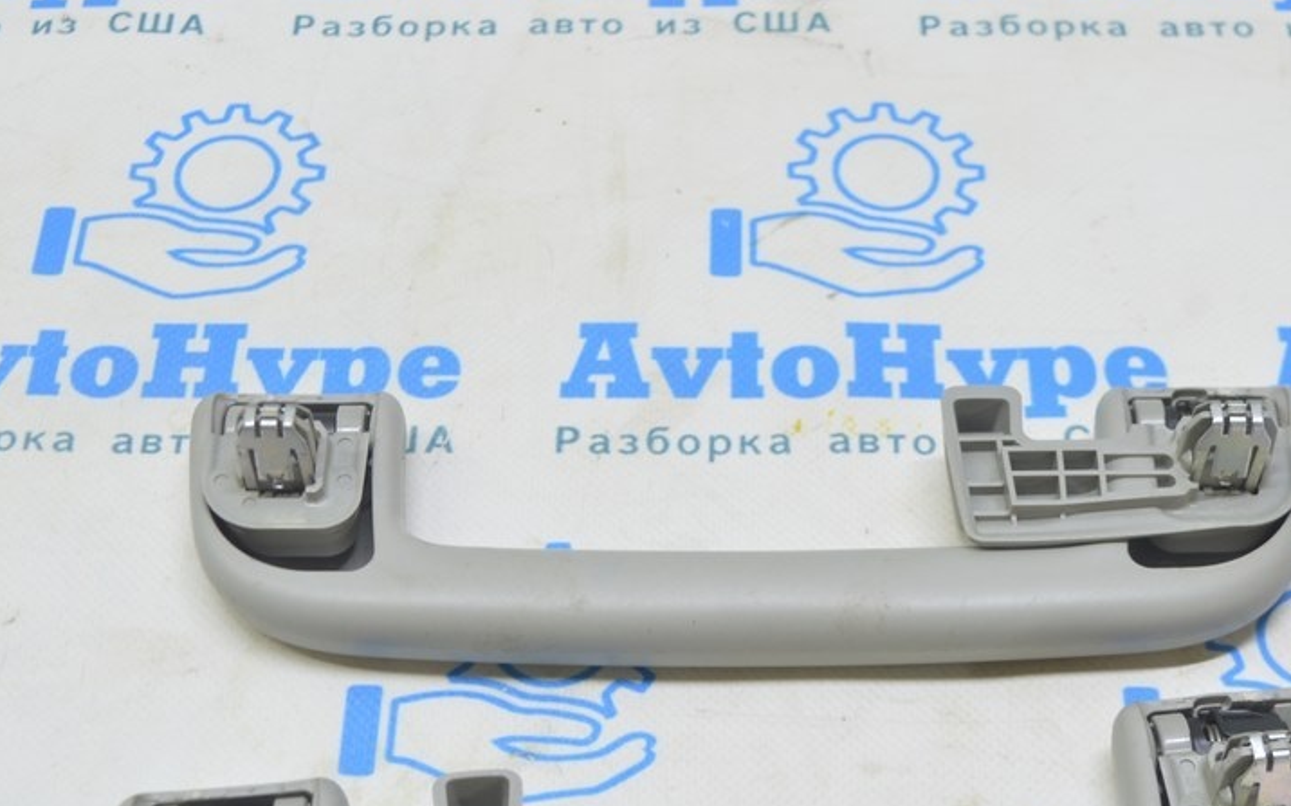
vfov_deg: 19.1
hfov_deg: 30.3
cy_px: 571
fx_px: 2382
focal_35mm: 68
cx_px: 656
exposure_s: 1/20
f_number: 5.6
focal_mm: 31
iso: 400
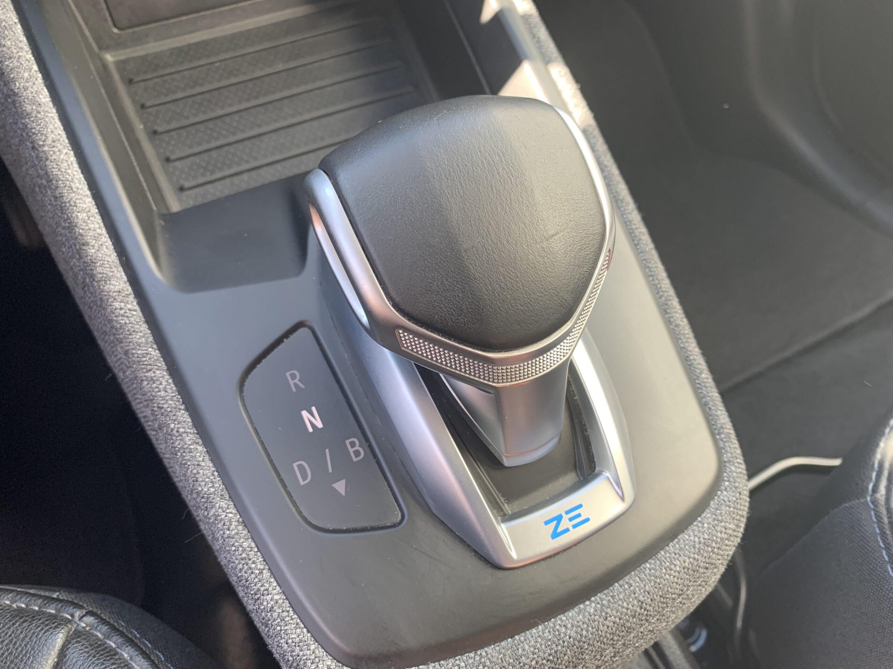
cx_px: 446
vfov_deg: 53.1
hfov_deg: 67.3
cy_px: 334
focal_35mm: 26
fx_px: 671
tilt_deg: -52.7
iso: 100
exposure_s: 1/118
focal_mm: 4.25
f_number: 1.8
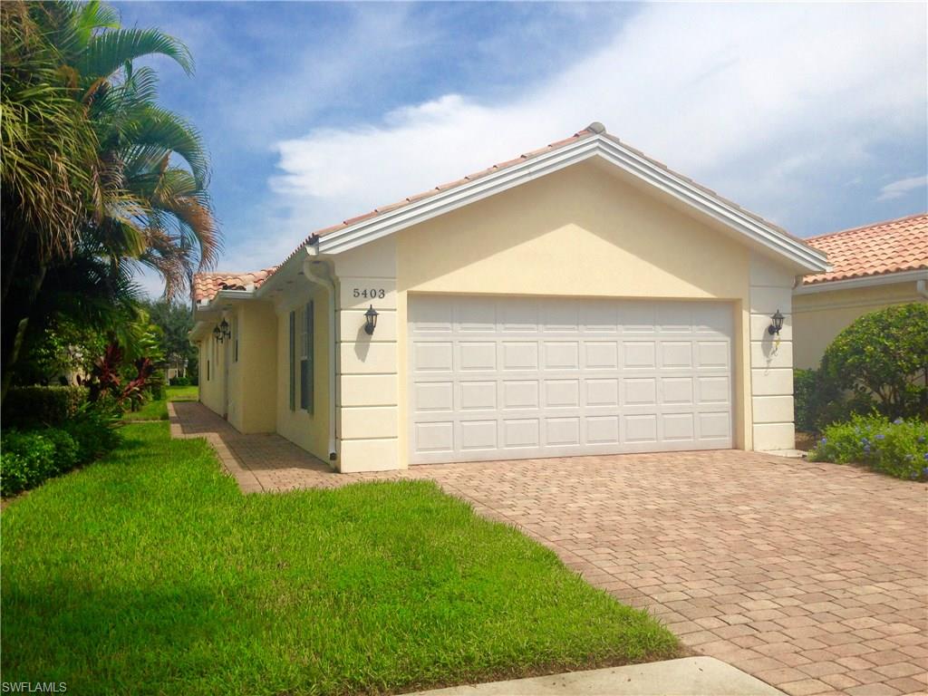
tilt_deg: +0.2
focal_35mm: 33
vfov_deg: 42.9
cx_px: 464
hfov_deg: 55.4
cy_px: 348
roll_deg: +2.0
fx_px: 885
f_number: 2.4
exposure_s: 1/2169
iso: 50
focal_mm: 4.12
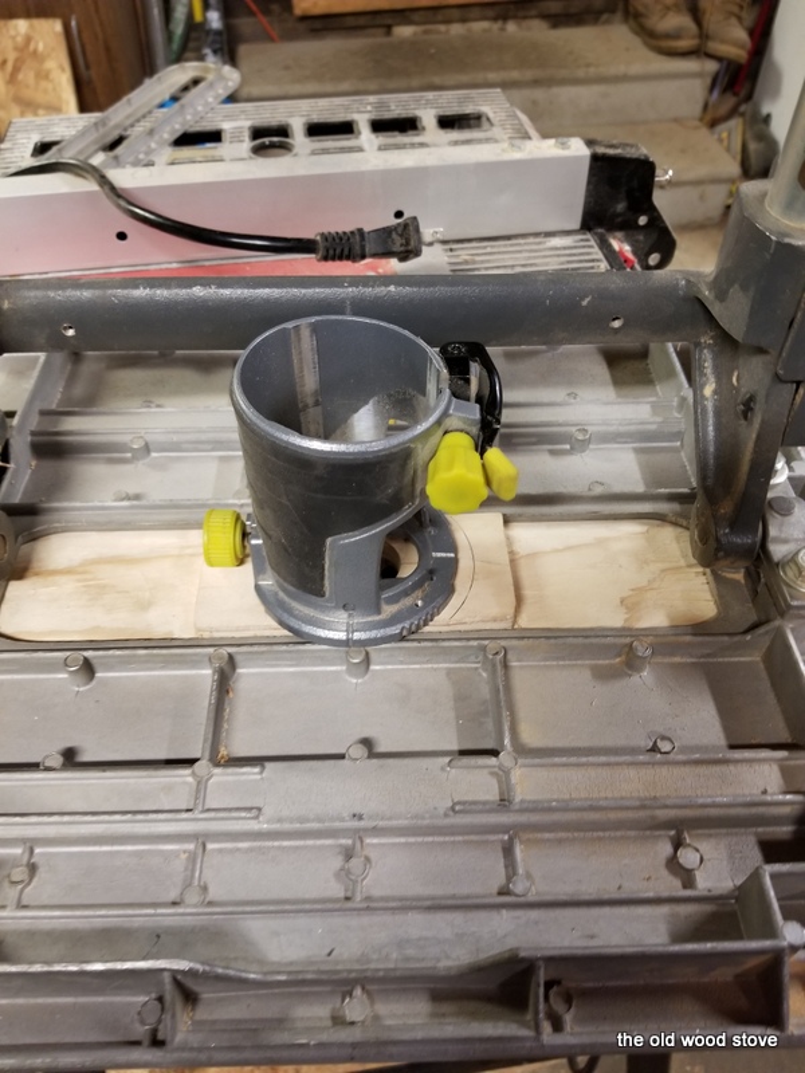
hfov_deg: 53.1
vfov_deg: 67.3
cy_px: 536
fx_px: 806
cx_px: 402
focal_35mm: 26
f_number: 1.7
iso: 200
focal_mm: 4.25
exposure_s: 1/11
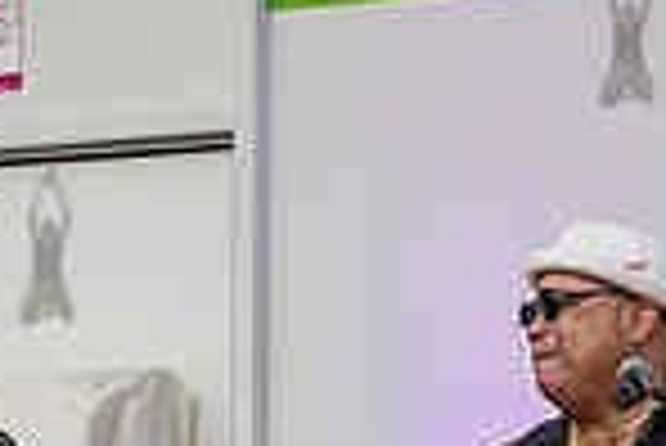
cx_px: 666
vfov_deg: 5.0
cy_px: 460
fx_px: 5055
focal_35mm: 273
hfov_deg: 7.5
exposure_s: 1/640
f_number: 4.5
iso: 1000
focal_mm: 66
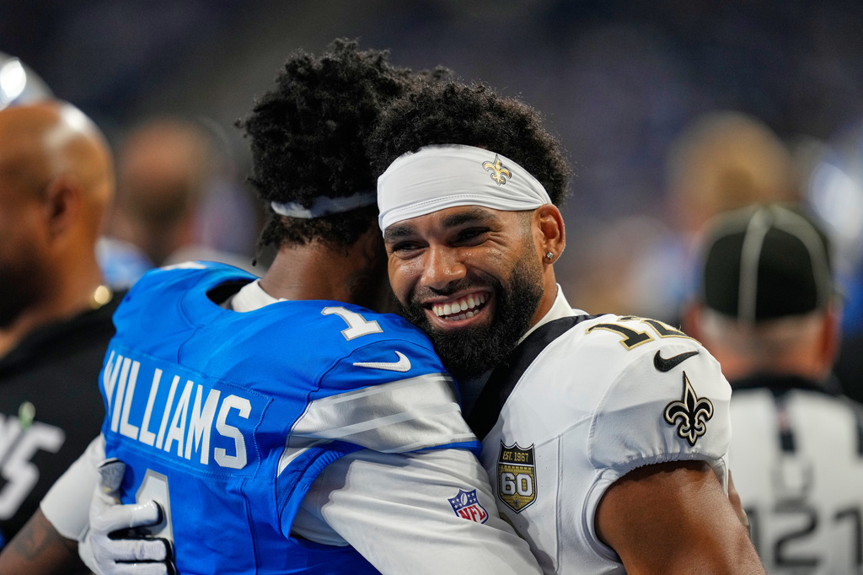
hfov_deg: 5.2
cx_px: 432
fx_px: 9585
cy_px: 288
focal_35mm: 400
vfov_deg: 3.4
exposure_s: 1/2000
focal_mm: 400
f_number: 2.8
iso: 2500
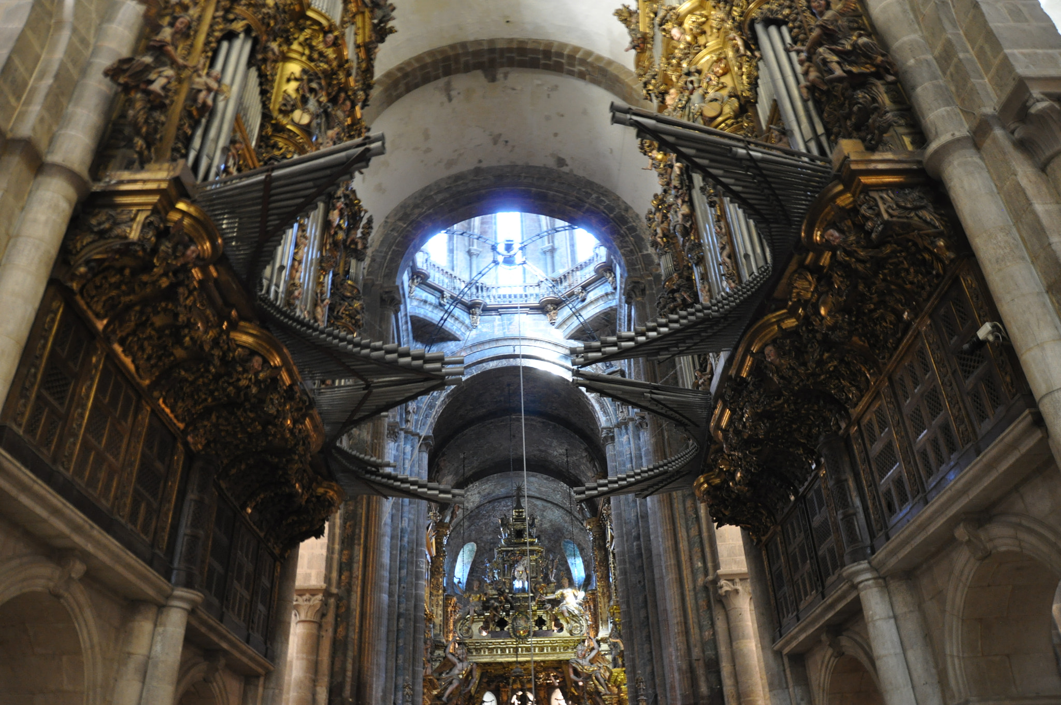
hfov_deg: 67.4
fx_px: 795
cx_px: 530
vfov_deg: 47.8
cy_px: 352
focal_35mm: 27
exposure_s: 1/8
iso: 1000
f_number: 3.5
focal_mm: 18
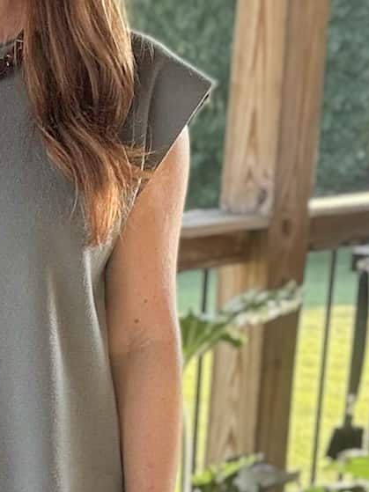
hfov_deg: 12.6
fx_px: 1564
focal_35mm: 110
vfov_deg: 17.3
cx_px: -225
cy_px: 549
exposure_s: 1/122
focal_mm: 2.69
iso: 40
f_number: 1.9
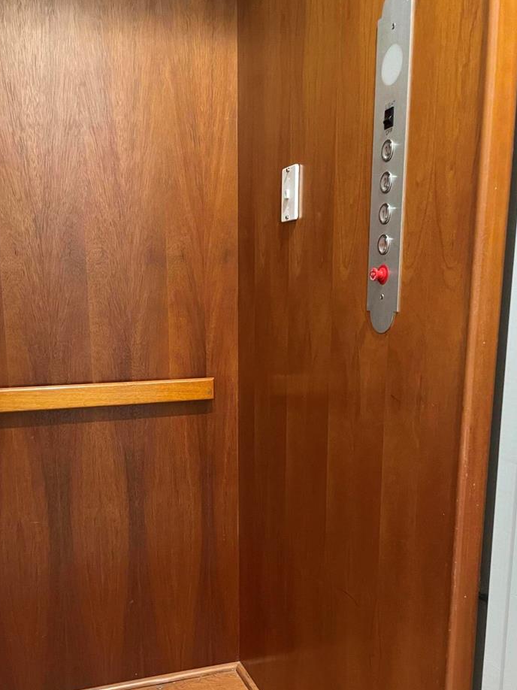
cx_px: 218
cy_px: 437
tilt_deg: -12.0
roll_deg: +1.2
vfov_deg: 53.3
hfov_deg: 41.7
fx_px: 677
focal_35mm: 34
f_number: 1.6
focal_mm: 4.2
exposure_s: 1/30
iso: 640
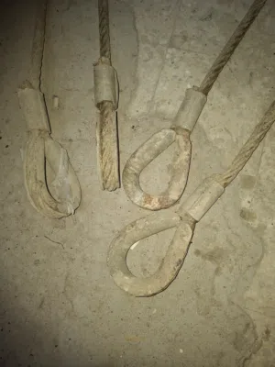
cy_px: 184
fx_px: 244
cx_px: 138
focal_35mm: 23
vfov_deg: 73.9
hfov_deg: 58.9
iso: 160
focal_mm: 5.54
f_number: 1.8
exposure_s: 1/50
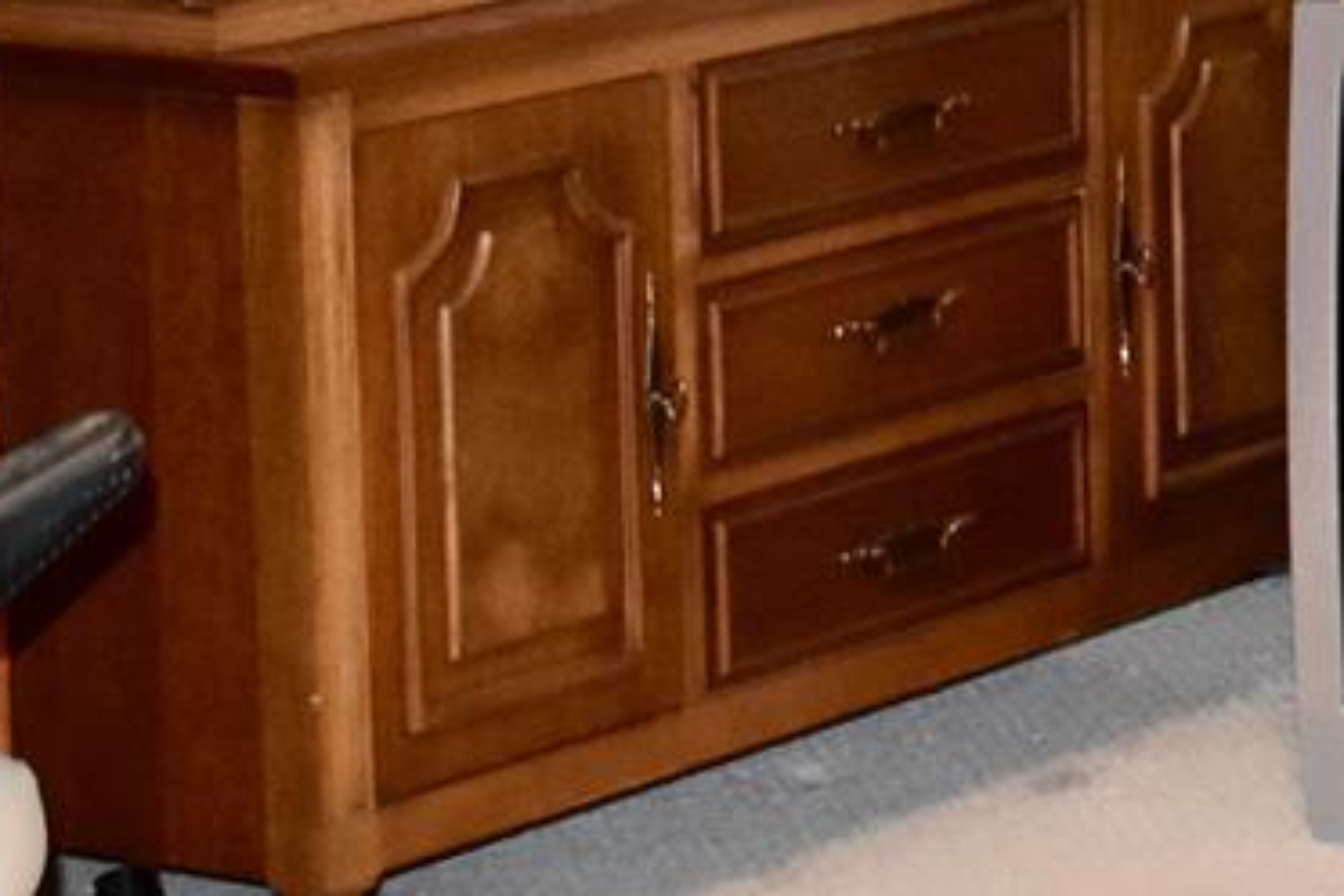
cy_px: -20
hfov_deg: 9.9
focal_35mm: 198
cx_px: 2381
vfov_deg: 6.9
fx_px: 7391
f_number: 3.8
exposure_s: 1/60
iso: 1600
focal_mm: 24
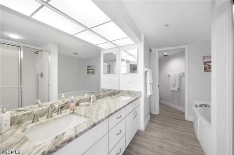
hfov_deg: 104.3
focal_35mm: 14
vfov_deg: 81.1
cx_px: 117
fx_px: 91
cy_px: 78
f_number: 8
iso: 100
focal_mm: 14
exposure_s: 1/5
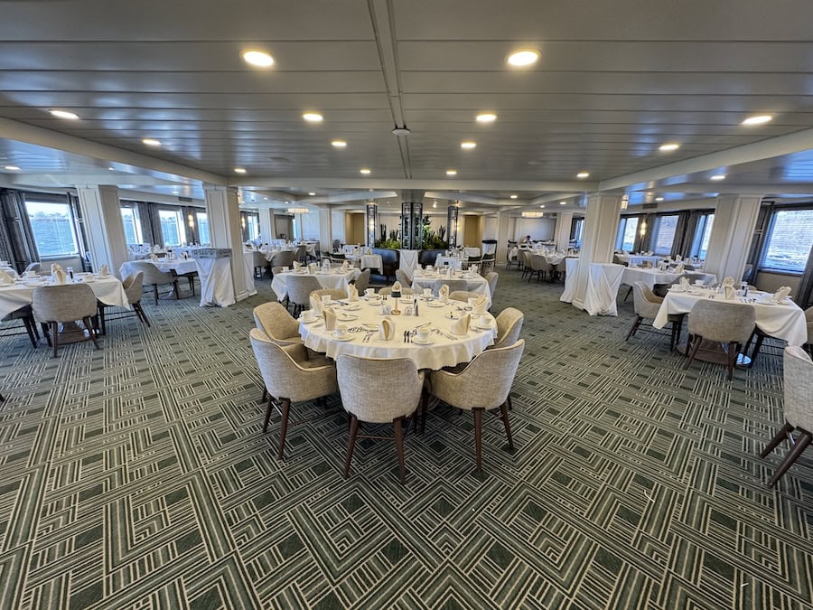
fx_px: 329
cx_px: 406
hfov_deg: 102.1
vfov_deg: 85.7
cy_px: 305
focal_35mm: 14
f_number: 2.2
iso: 250
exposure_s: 1/120
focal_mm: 2.2
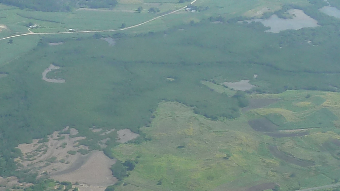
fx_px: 956
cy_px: 113
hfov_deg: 19.9
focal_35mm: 106
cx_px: 54
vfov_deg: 11.4
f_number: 4
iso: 80
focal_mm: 4.1
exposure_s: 1/320
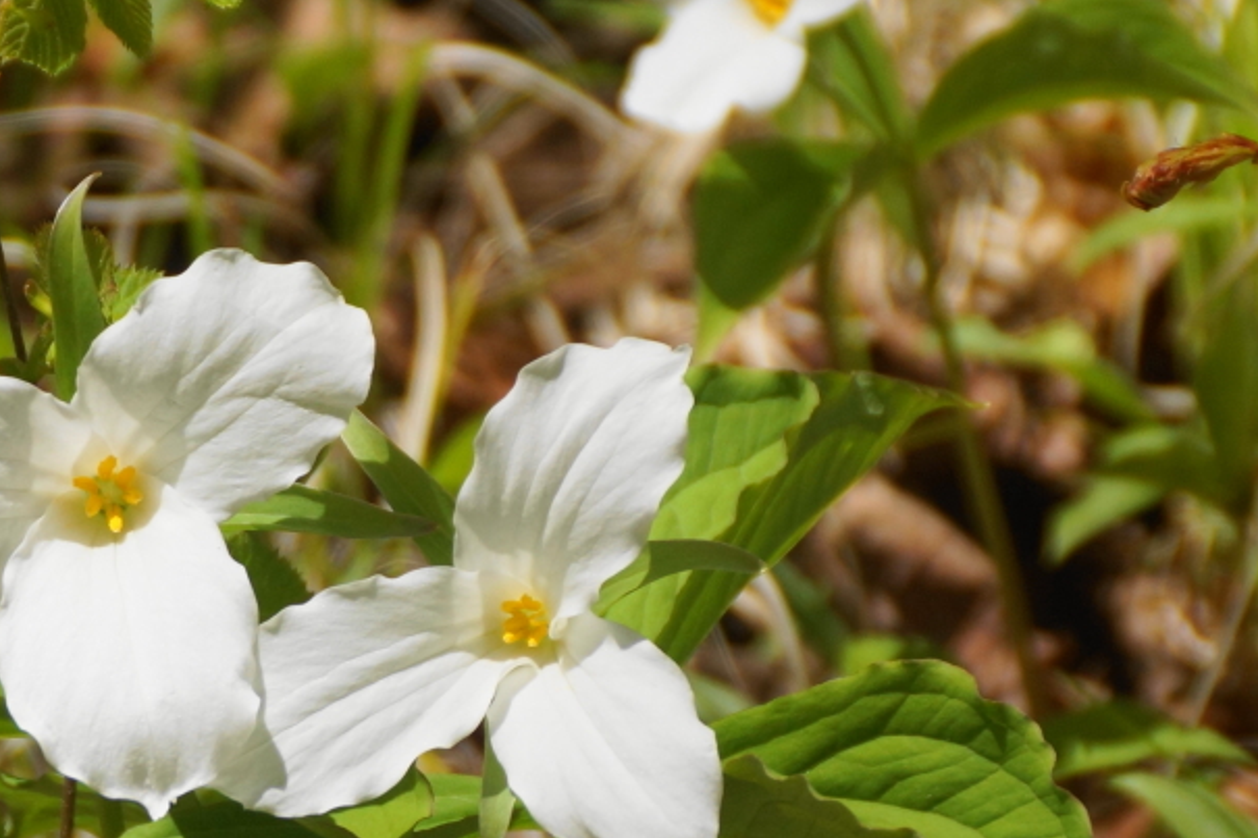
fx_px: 21623
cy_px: 387
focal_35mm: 619
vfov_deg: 2.2
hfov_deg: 3.3
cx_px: 421
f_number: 6.3
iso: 200
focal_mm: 250
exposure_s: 1/400
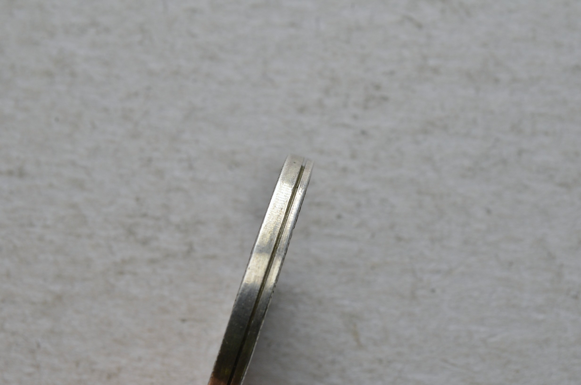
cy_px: 192
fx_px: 1329
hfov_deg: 24.7
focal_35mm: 82
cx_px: 290
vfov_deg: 16.5
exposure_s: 1/250
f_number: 14
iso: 400
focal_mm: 55
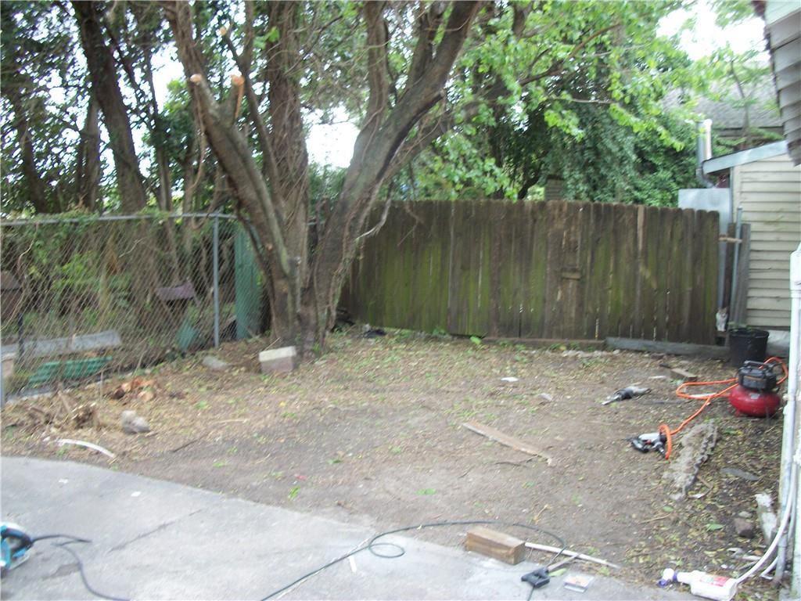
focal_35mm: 32
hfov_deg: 56.8
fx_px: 740
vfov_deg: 44.2
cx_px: 400
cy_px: 300
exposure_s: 1/50
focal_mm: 5.7
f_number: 2.9
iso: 80
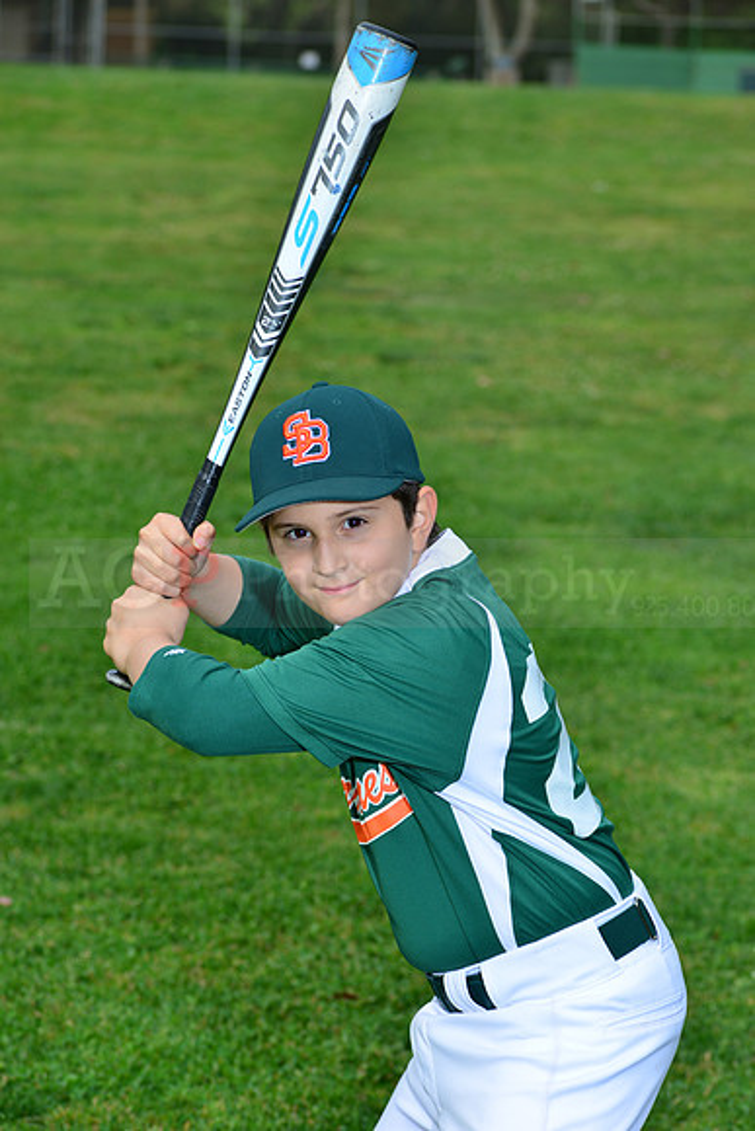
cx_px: 378
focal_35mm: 125
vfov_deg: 16.4
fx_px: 3930
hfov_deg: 11.0
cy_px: 566
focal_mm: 125
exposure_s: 1/200
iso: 200
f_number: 10
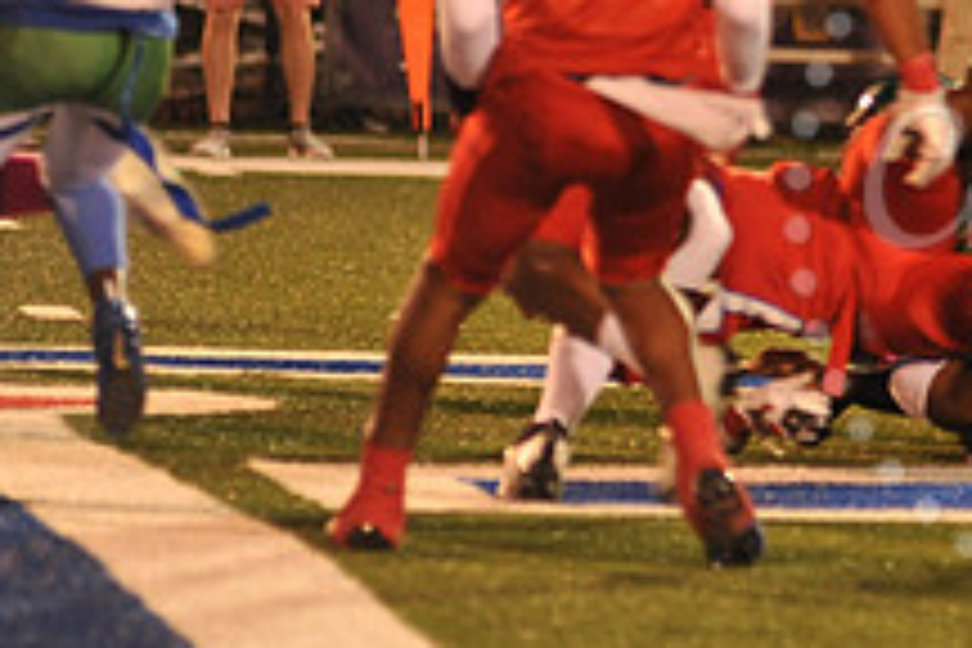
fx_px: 14498
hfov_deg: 3.8
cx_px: 1215
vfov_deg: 2.6
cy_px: 202
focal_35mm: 537
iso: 2000
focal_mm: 200
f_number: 2.8
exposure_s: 1/200
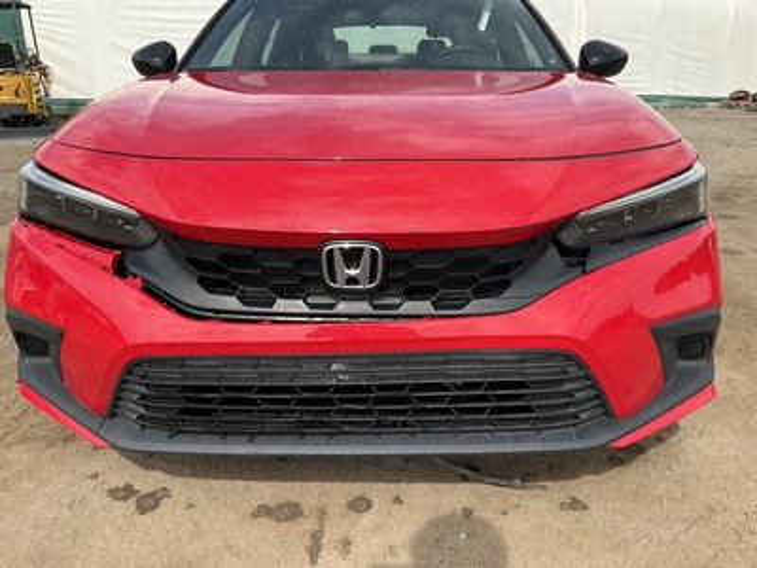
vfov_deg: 48.2
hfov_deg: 61.7
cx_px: 378
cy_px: 284
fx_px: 634
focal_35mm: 29
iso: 25
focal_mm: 3
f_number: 1.8
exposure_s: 1/869
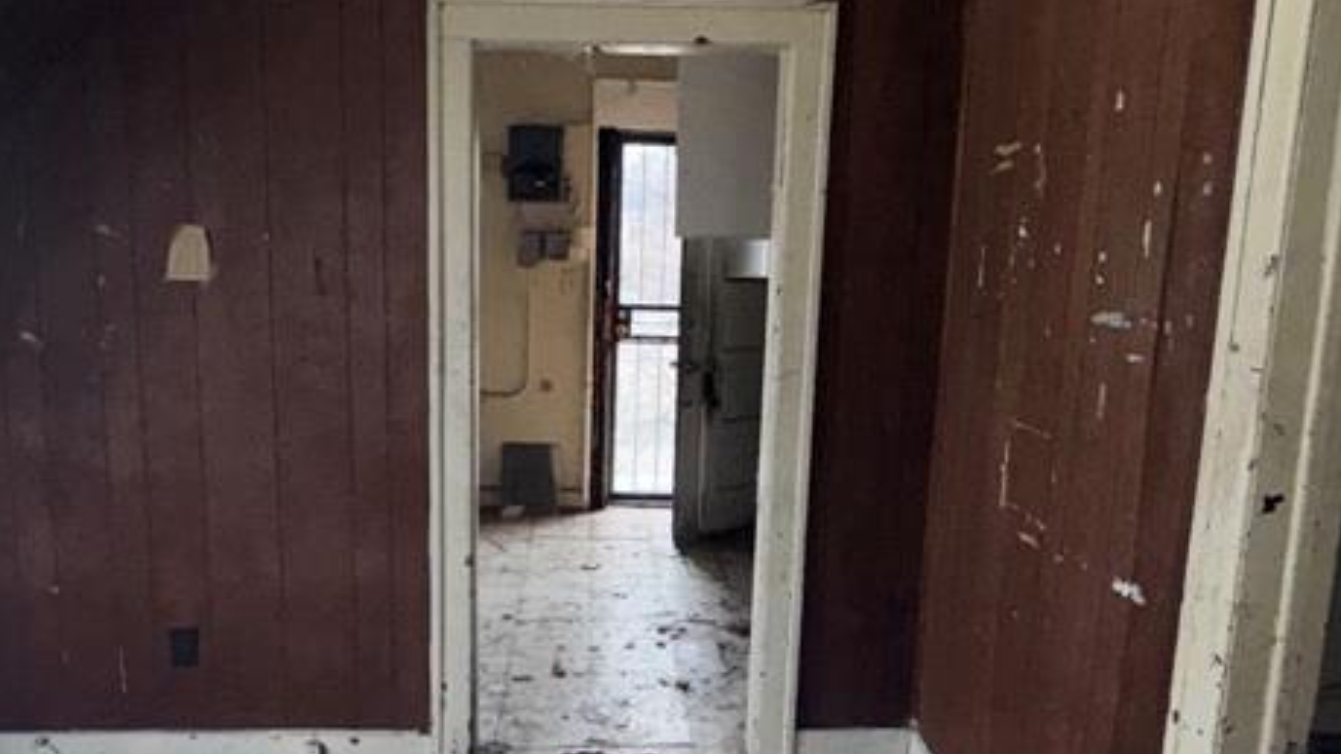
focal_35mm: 34
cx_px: 643
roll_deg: -1.9
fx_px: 1209
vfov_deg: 34.5
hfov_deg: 58.0
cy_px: 459
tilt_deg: -10.6
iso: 160
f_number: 2.2
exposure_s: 1/60
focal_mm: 2.22
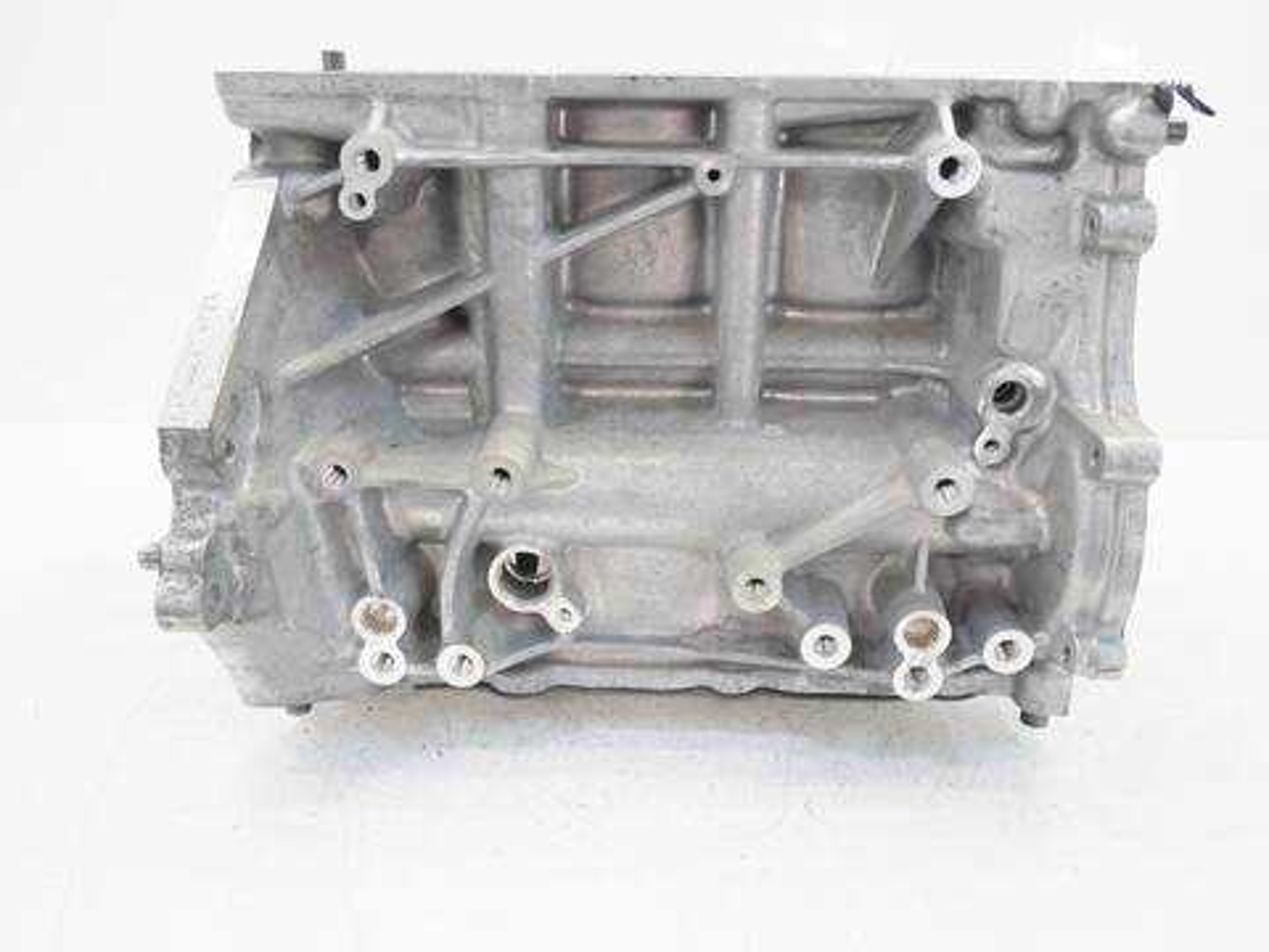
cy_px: 476
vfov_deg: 46.8
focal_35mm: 30
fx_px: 1100
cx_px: 634
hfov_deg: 60.0
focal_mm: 15
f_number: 3.8
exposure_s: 1/60
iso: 400
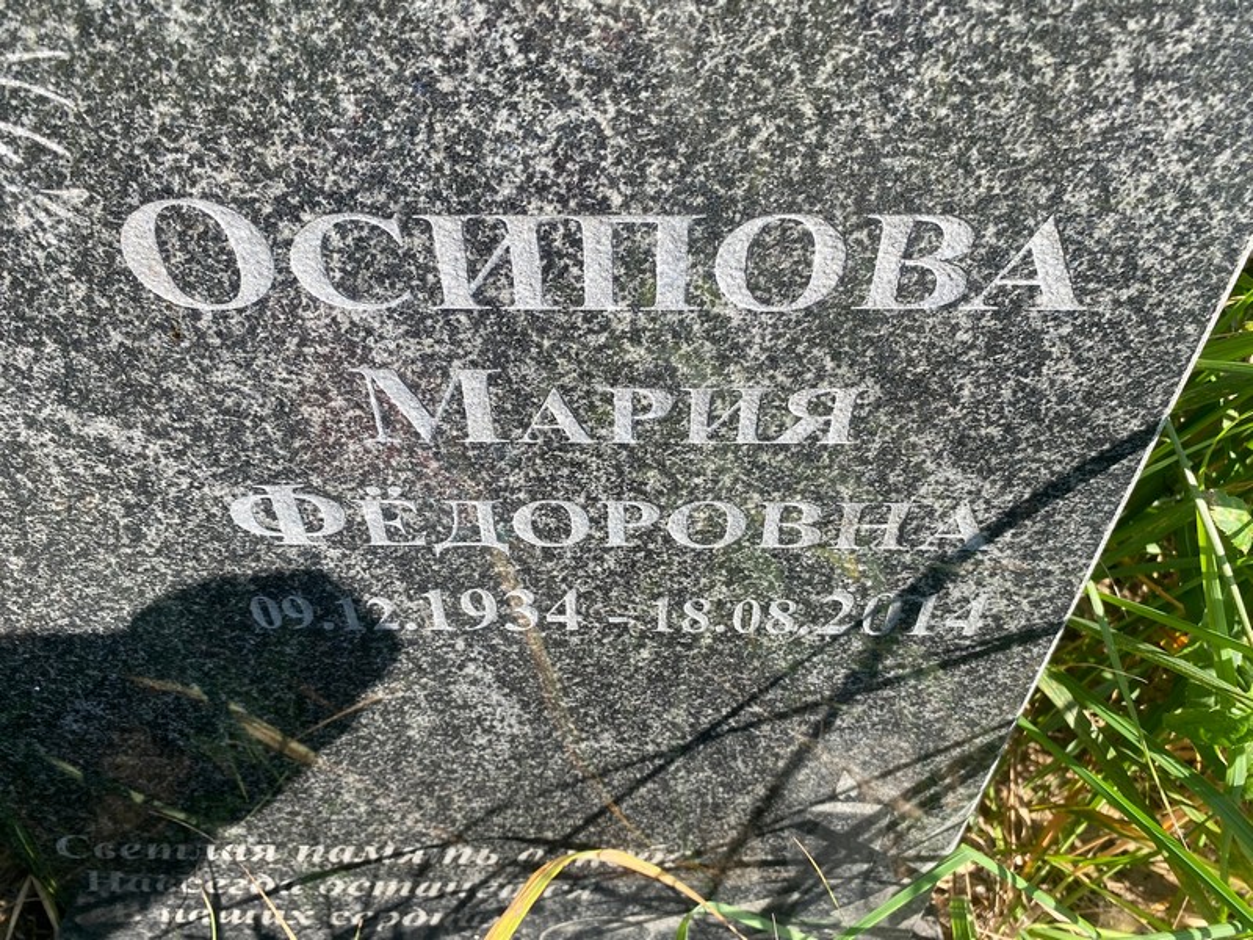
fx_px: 941
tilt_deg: -43.1
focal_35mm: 26
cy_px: 470
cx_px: 626
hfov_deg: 67.3
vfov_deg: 53.1
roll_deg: +0.9
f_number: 1.8
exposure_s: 1/693
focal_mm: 4.25
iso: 32
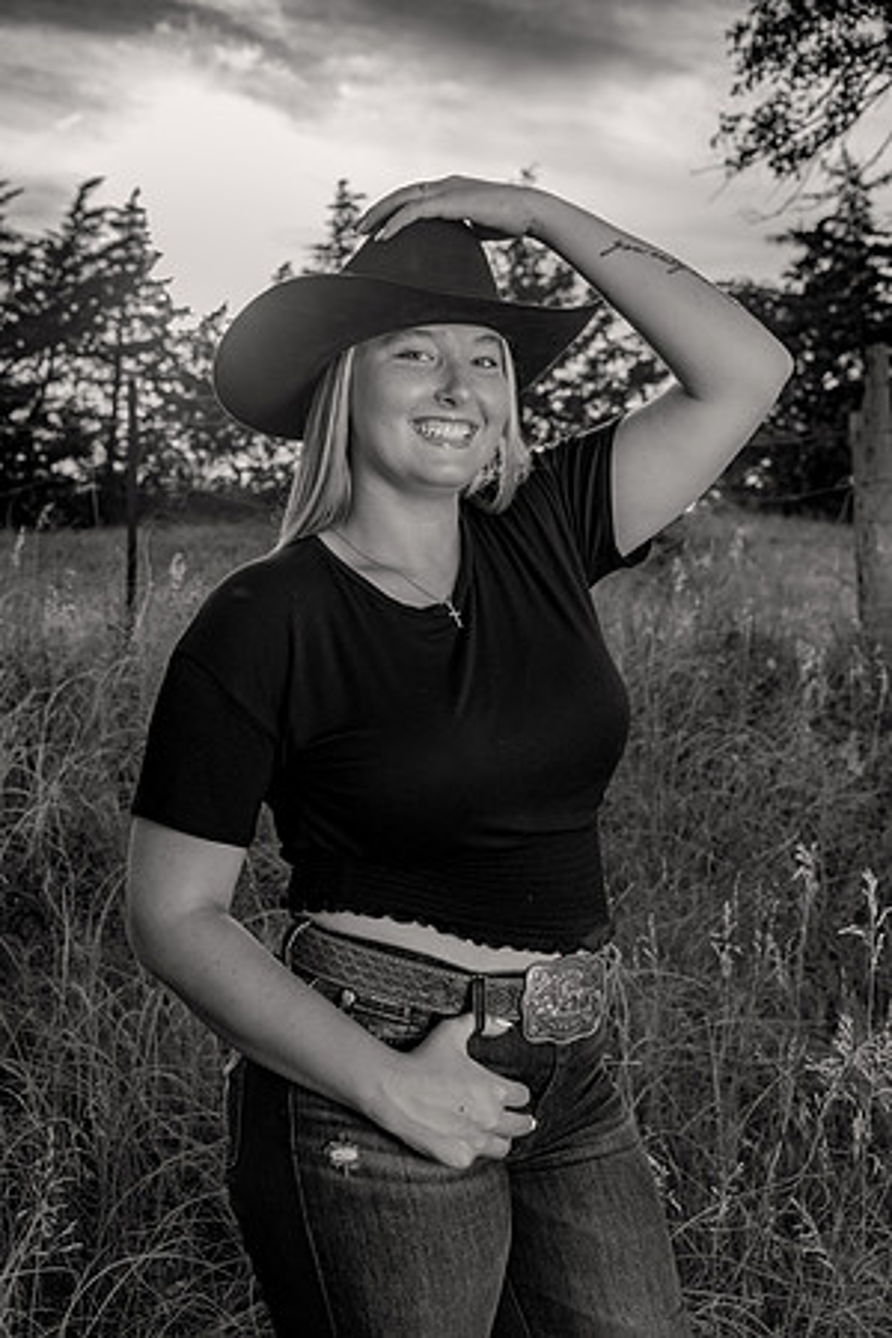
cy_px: 669
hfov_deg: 37.9
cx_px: 446
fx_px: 1301
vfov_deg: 54.4
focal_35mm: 35
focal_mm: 35
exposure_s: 1/250
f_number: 5
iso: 100
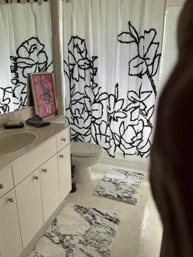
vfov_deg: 61.7
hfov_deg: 48.2
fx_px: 216
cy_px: 128
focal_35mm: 29
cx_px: 96
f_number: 1.8
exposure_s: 1/383
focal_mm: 3
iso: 25
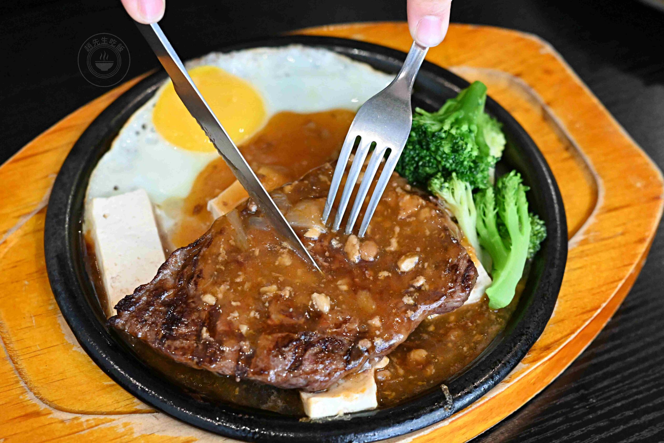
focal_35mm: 75
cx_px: 332
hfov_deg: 27.0
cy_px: 222
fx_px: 1383
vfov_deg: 18.2
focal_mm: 50
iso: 3200
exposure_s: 1/200
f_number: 3.2
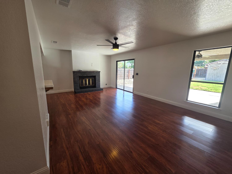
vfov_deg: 89.9
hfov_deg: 106.2
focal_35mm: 13
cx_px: 116
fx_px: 87
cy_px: 87
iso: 64
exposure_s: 1/120
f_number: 1.9
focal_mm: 2.2
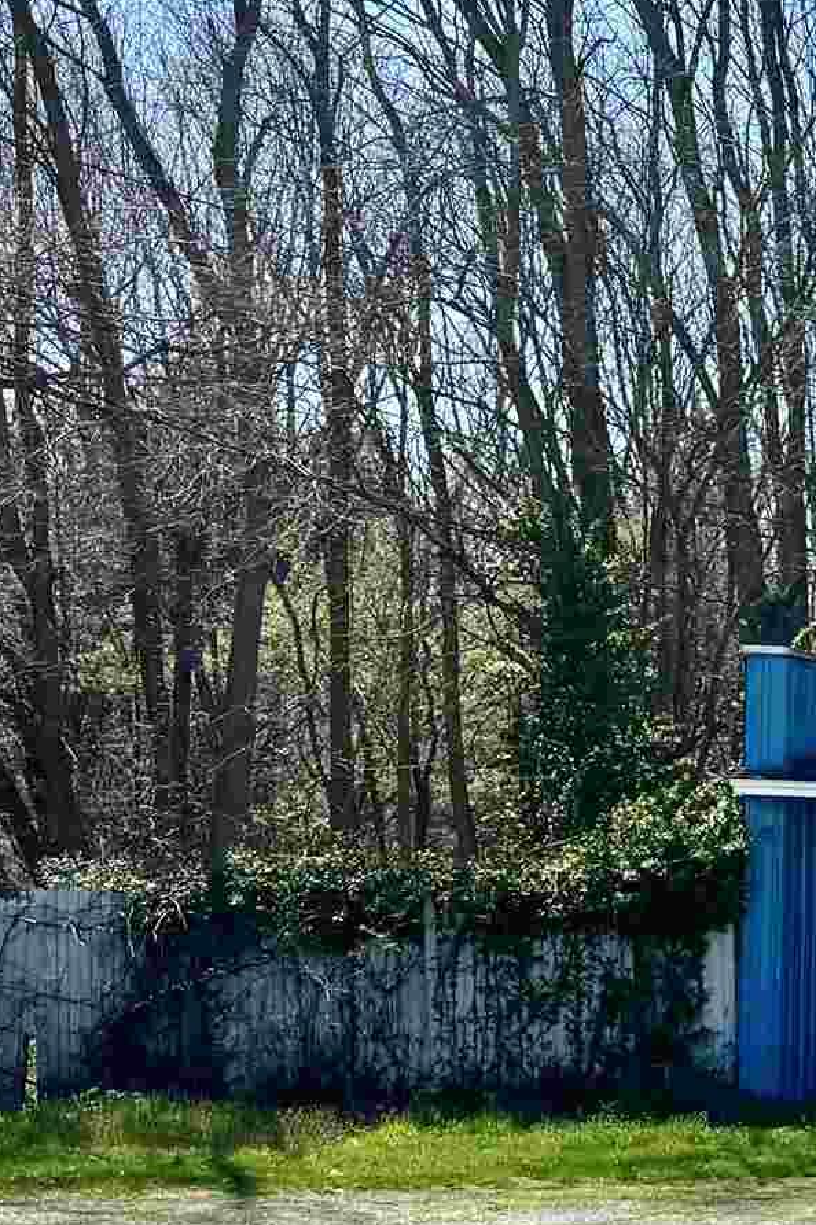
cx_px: 1640
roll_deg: -1.8
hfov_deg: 13.5
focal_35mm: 86
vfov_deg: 23.4
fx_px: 2926
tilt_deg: -0.5
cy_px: 957
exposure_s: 1/3413
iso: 80
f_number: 1.78
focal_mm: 6.76
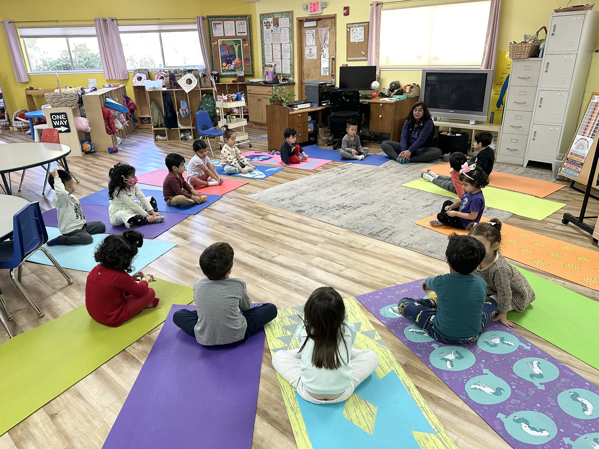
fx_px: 415
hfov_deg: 71.6
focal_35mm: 24
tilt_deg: -22.7
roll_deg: +1.2
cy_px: 224
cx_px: 300
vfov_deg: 56.8
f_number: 1.78
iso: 200
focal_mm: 6.86
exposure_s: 1/60
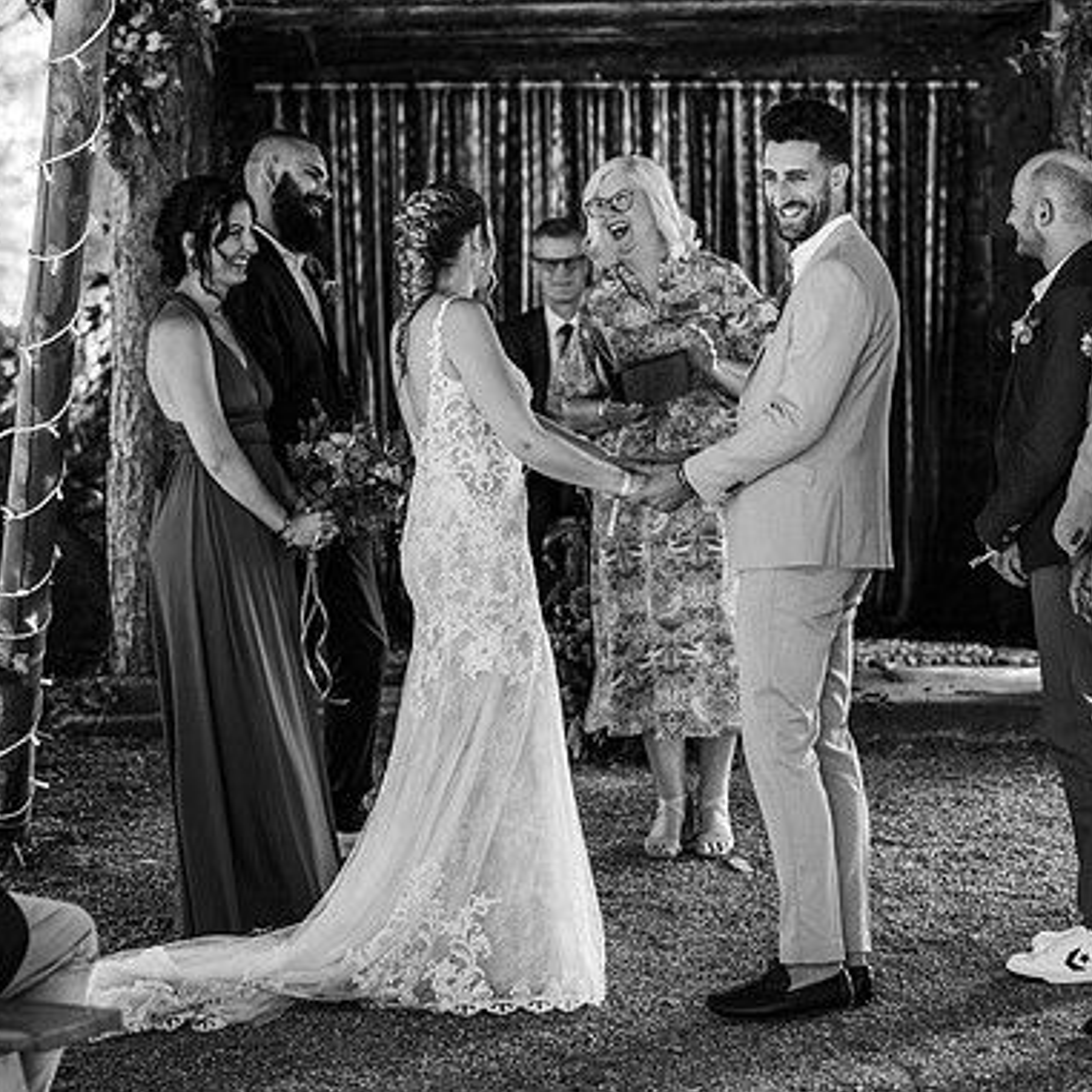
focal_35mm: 110
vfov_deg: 15.8
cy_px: 542
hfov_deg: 15.8
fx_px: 3926
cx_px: 671
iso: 900
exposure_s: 1/200
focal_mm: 85
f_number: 2.5
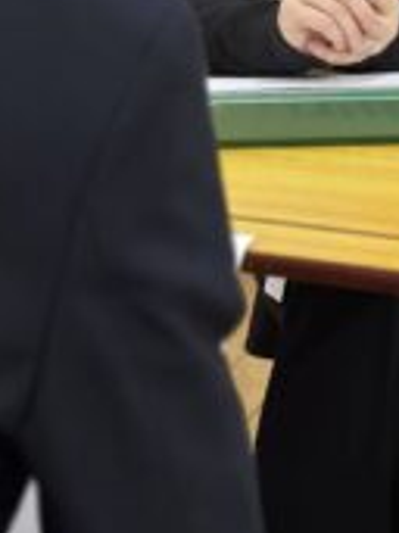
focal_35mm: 118
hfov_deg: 12.5
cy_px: -12
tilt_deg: -7.9
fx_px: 1816
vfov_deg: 16.3
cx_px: 279
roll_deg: -3.2
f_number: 1.78
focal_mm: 6.86
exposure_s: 1/50
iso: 160
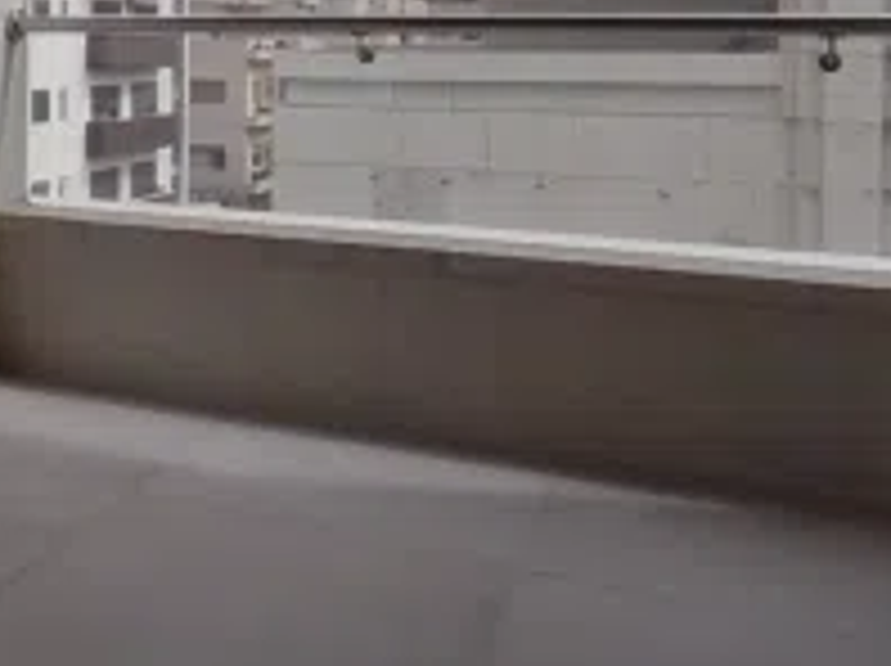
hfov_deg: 39.2
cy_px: 56
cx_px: 144
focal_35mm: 46
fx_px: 1183
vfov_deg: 30.0
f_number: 2.2
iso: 72
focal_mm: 1.3
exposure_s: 1/2213
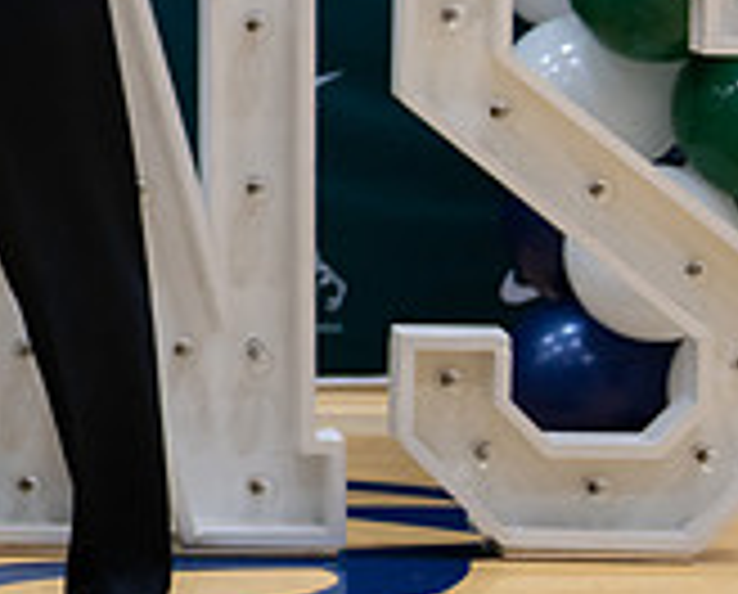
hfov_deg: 8.6
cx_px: -730
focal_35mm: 211
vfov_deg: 7.3
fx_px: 4620
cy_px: -233
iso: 400
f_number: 1.2
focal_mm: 50
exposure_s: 1/320
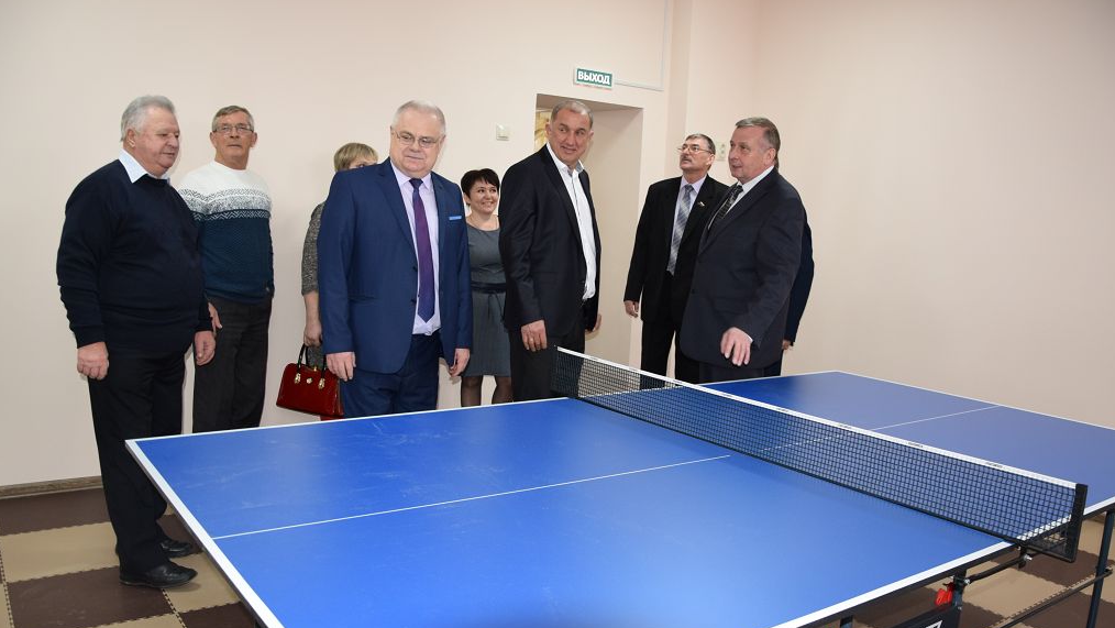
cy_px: 366
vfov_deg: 21.6
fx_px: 1642
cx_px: 559
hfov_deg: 37.5
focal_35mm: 56
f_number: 5
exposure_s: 1/100
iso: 800
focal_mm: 35
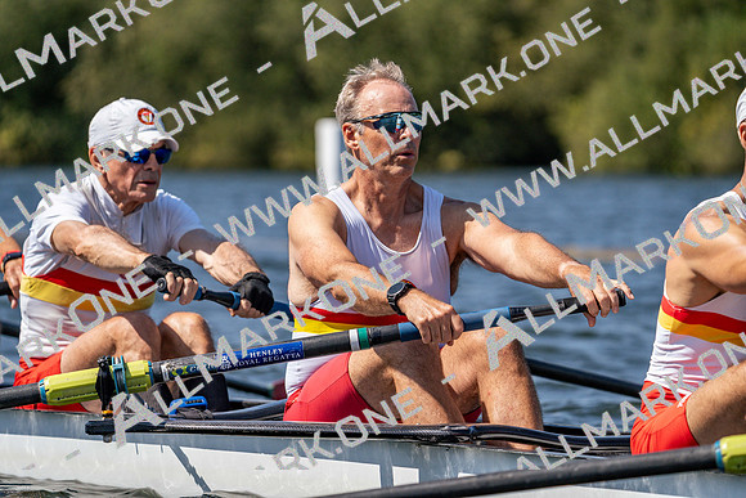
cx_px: 373
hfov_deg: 6.4
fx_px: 6653
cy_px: 249
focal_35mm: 321
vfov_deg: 4.3
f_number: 6.3
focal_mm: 321
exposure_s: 1/2000
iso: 250
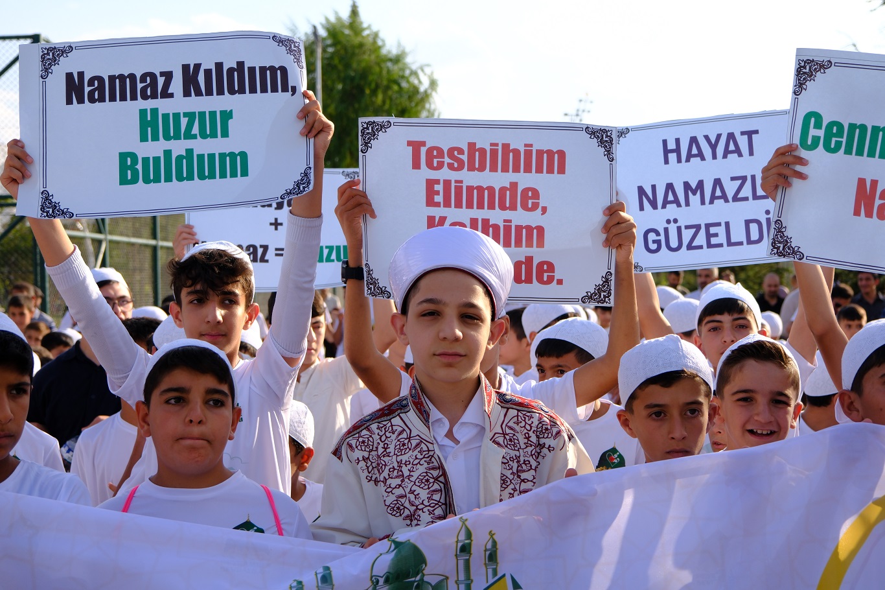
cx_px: 442
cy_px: 295
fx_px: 1327
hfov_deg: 36.9
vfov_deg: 25.0
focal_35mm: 54
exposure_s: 1/1250
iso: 320
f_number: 4
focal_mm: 35.8
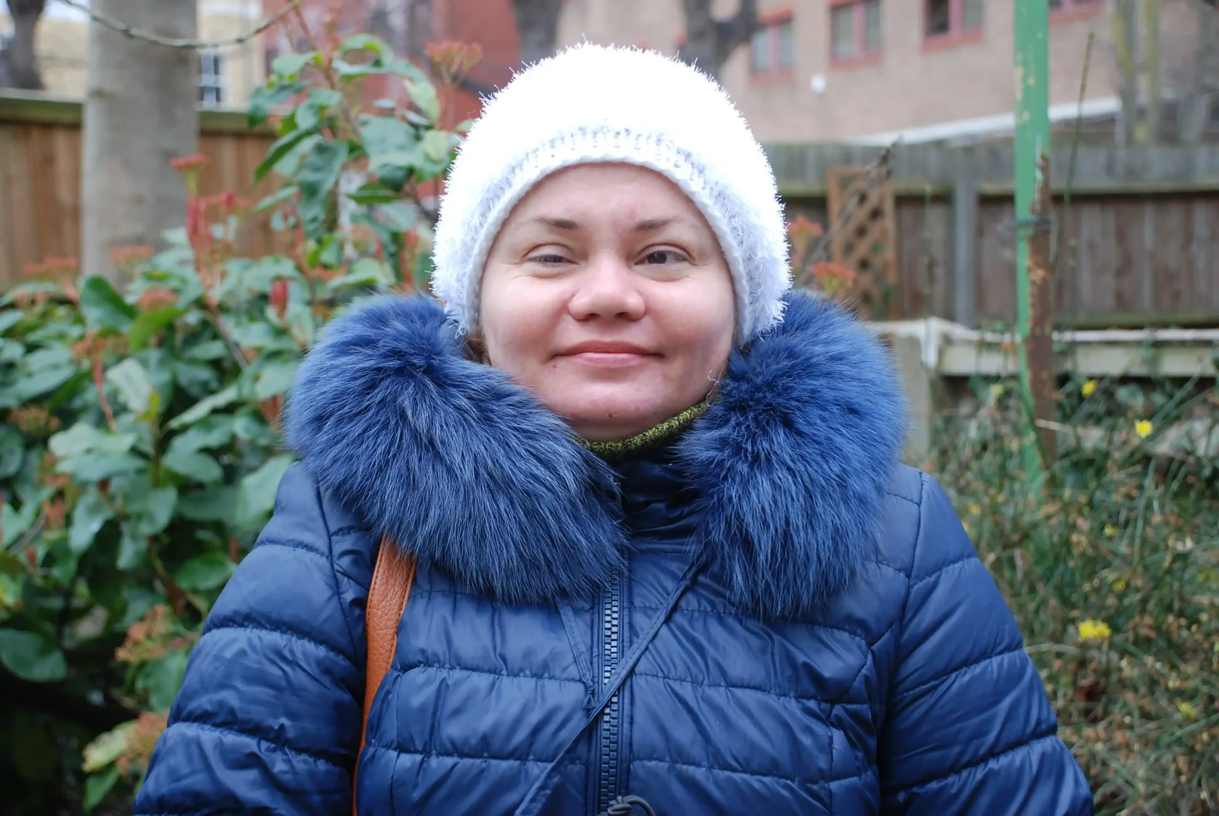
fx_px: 2034
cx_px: 610
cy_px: 408
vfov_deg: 22.7
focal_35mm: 60
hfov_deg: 33.4
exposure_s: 1/50
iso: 100
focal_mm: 40
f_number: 4.5
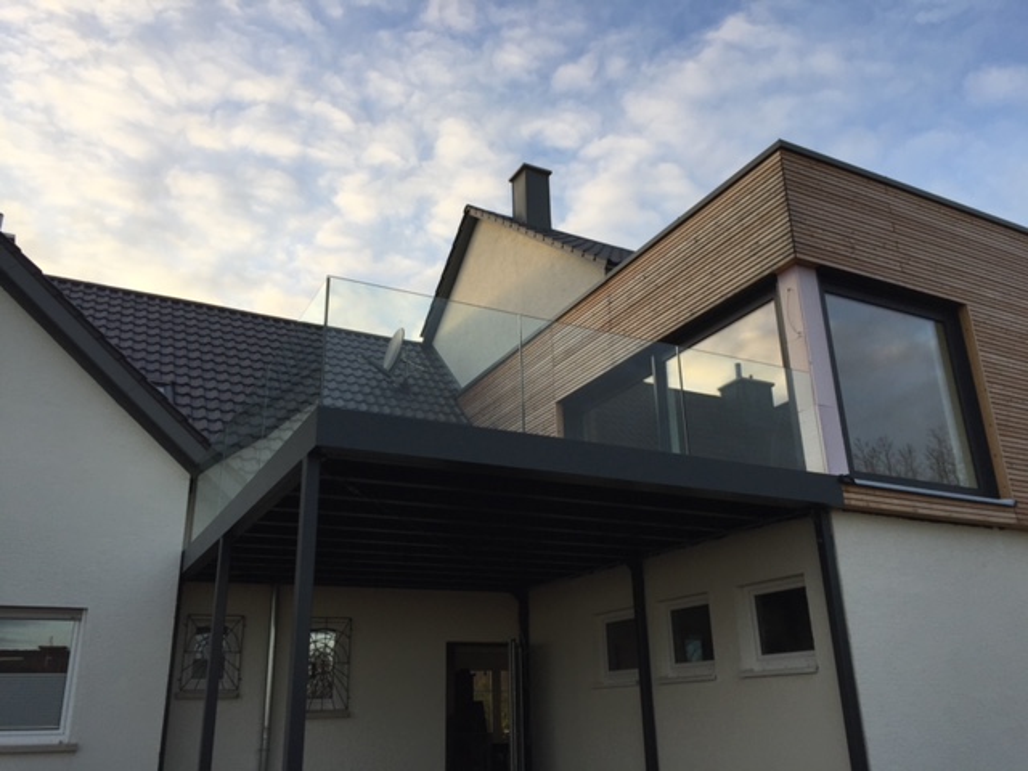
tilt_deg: +21.4
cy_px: 386
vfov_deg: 48.2
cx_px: 514
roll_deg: +0.3
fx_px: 861
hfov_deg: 61.7
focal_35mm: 29
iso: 32
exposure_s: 1/388
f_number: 2.2
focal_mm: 4.15
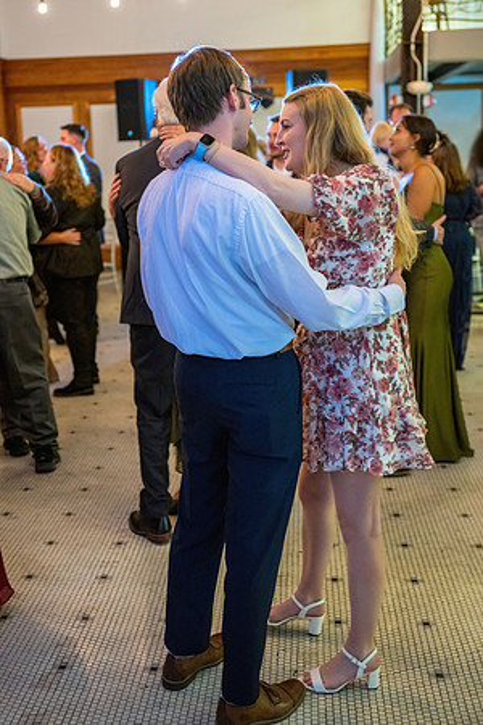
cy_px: 362
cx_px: 242
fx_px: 805
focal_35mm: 40
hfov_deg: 33.4
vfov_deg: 48.5
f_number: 2.8
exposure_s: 1/30
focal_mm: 40
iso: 3200
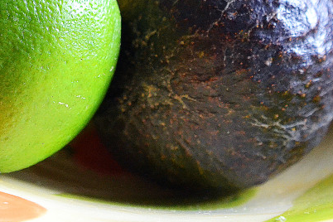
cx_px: 177
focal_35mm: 153
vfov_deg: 8.9
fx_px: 1415
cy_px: -33
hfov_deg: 13.4
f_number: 5
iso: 3200
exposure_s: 1/100
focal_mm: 40
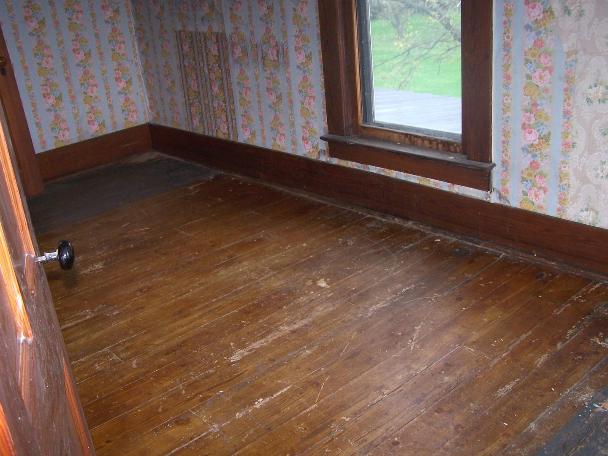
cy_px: 228
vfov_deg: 37.7
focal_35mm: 38
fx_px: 667
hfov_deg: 49.0
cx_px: 304
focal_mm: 6.3
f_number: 2.8
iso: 140
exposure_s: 1/60
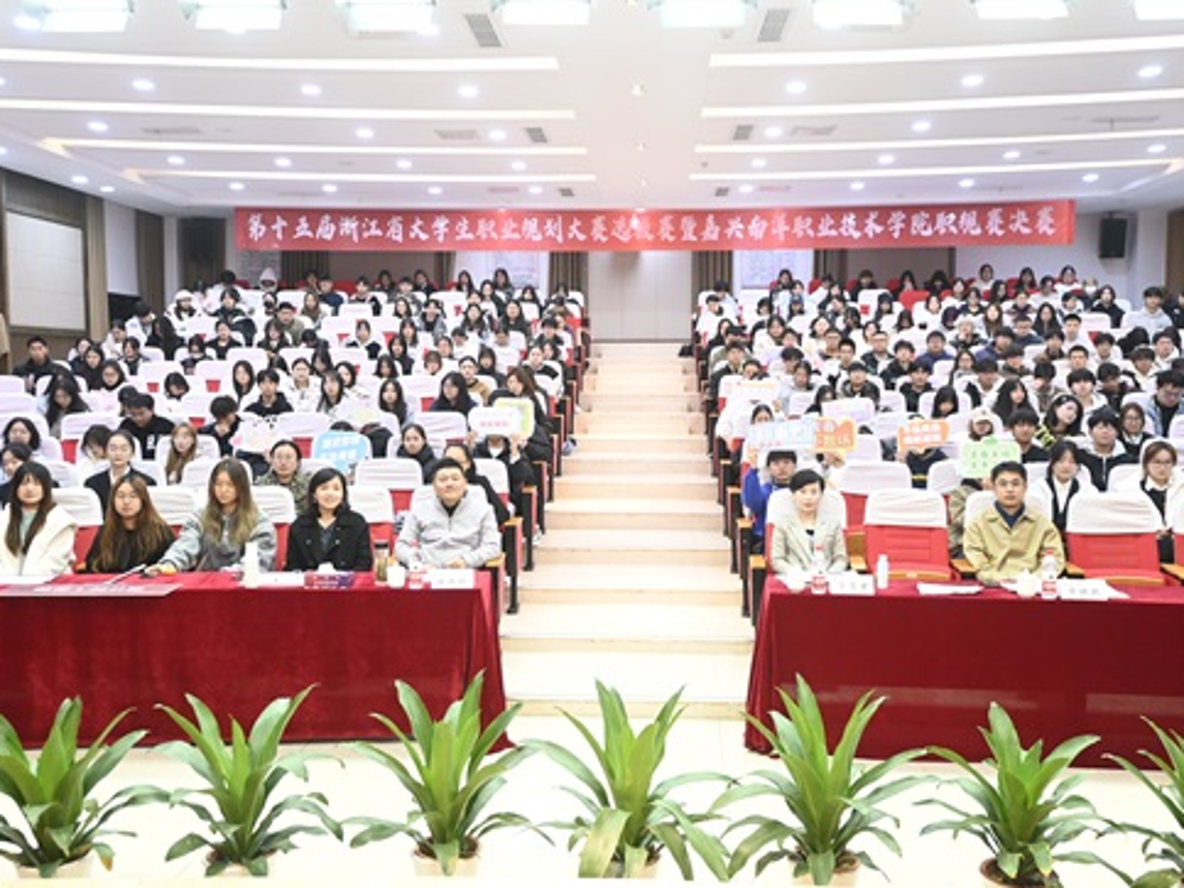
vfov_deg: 42.9
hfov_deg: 55.4
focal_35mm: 33
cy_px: 446
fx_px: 1128
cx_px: 602
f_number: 3.8
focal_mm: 20
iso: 1250
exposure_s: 1/60
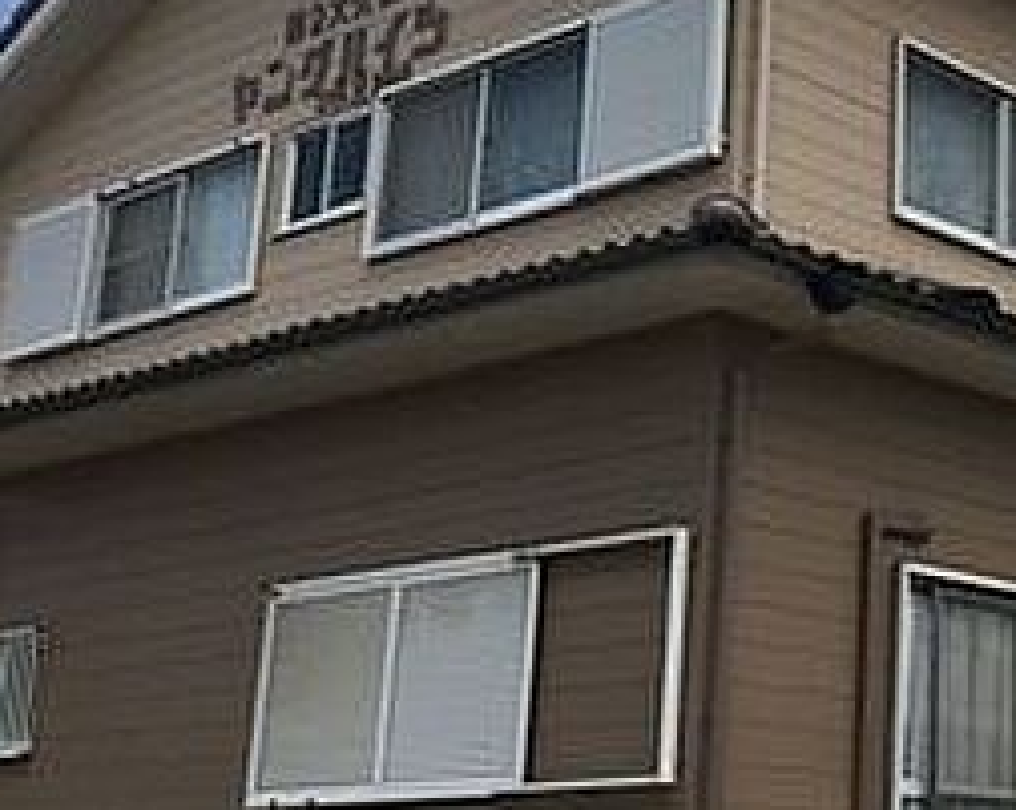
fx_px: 2163
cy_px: 347
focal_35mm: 72
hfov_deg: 25.1
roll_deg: -0.2
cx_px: 1028
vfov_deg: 21.2
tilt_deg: +17.0
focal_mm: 4.15
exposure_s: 1/1672
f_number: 2.2
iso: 25
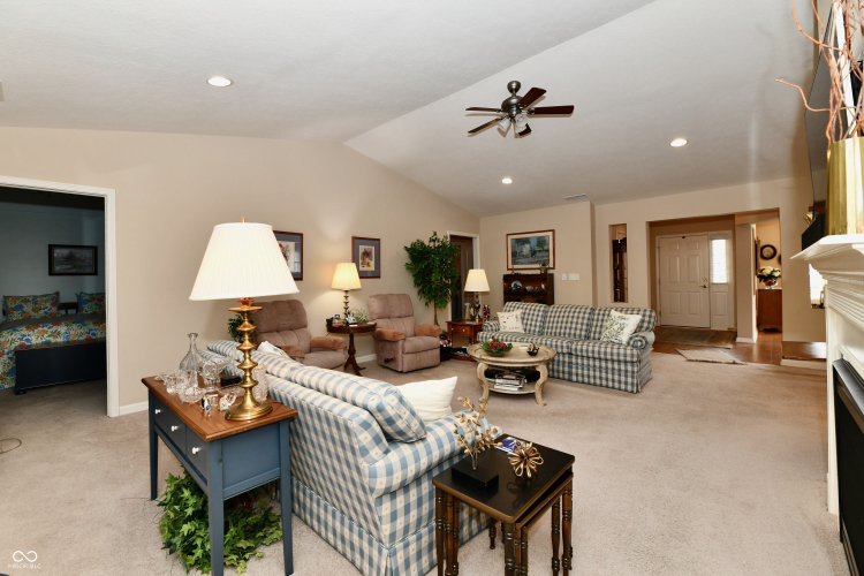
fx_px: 336
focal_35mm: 14
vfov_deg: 81.2
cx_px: 432
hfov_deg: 104.3
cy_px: 288
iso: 640
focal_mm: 14
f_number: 6.3
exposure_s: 1/60
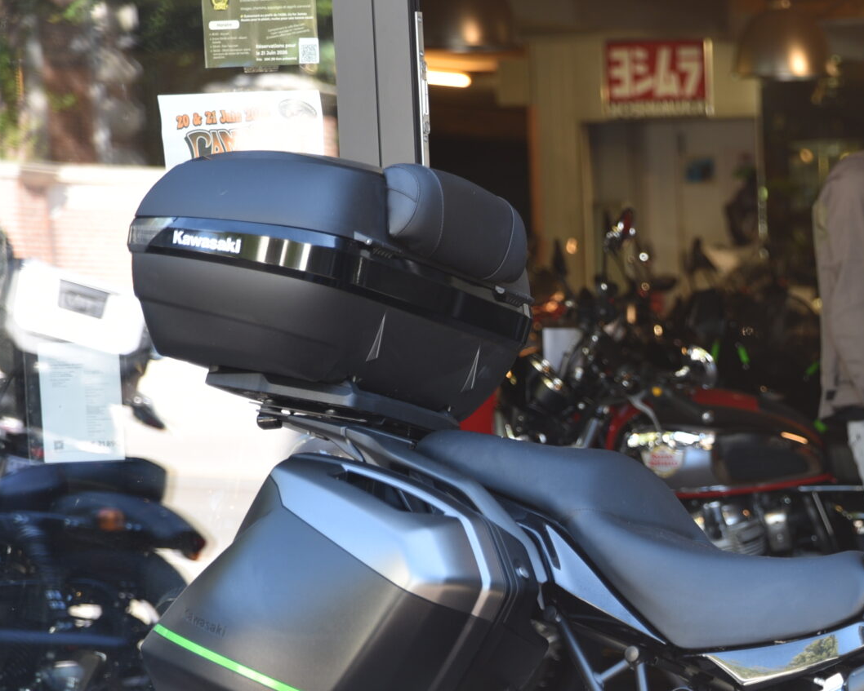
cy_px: 670
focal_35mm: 159
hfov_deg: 11.9
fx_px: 4067
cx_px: 954
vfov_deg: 9.7
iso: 100
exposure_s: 1/50
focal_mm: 70
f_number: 2.8
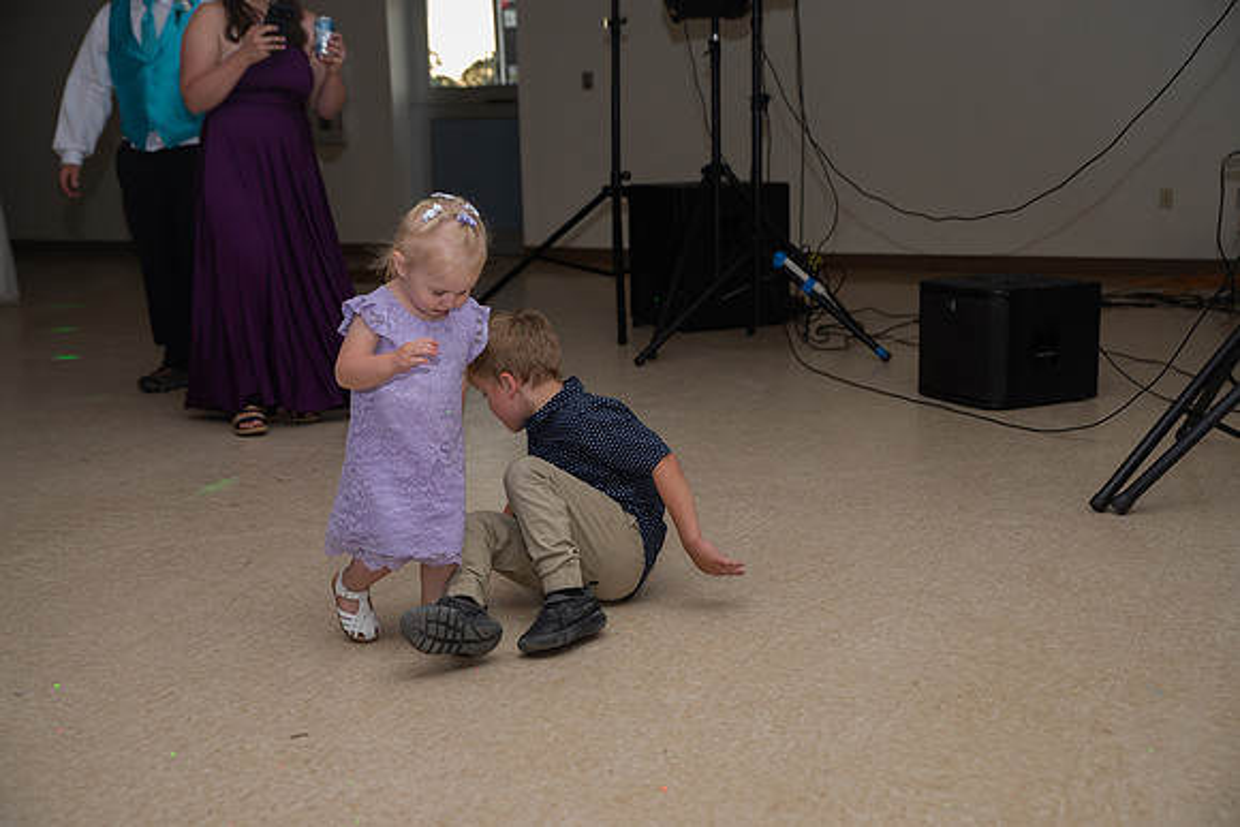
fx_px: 1550
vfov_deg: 29.9
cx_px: 620
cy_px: 414
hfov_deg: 43.6
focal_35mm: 45
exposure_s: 1/125
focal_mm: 45
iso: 800
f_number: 3.5
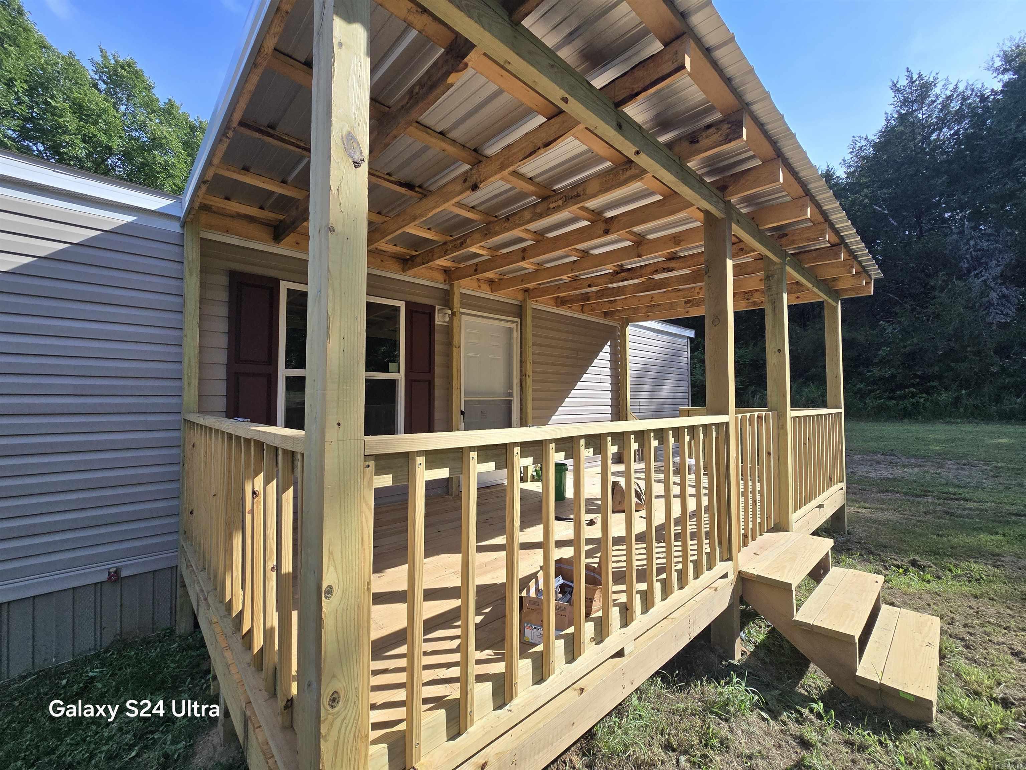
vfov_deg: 89.9
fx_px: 385
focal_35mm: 13
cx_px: 513
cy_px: 385
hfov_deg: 106.2
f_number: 2.2
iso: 80
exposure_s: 1/2000
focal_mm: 2.2
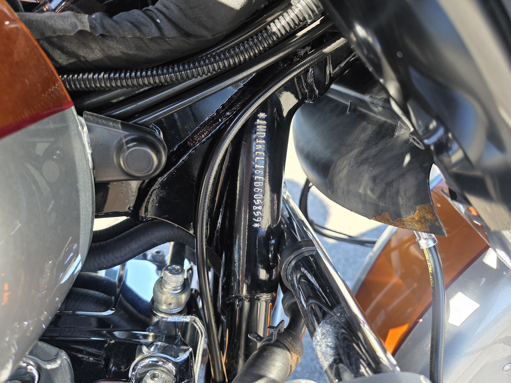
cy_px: 192
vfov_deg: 58.9
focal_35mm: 23
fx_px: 340
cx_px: 256
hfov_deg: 73.9
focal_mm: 6.3
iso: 50
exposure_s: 1/180
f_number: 1.7
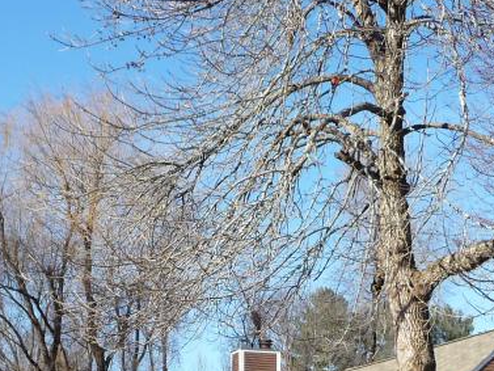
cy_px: 429
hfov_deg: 25.5
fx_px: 1085
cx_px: 155
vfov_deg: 18.5
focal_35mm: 76
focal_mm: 4.7
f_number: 3.3
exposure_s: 1/500
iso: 100
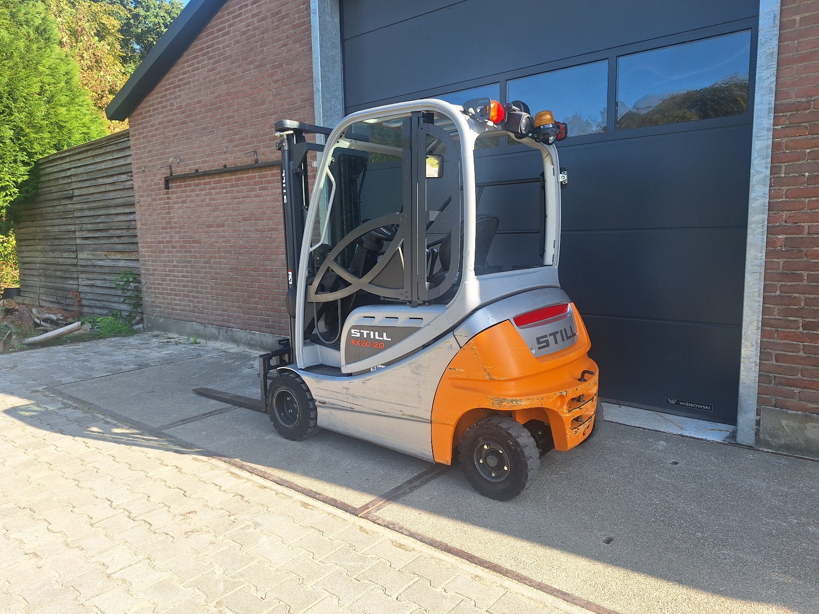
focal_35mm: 23
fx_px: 544
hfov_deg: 73.9
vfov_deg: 58.9
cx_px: 410
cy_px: 307
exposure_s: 1/1000
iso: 40
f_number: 1.8
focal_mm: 5.54
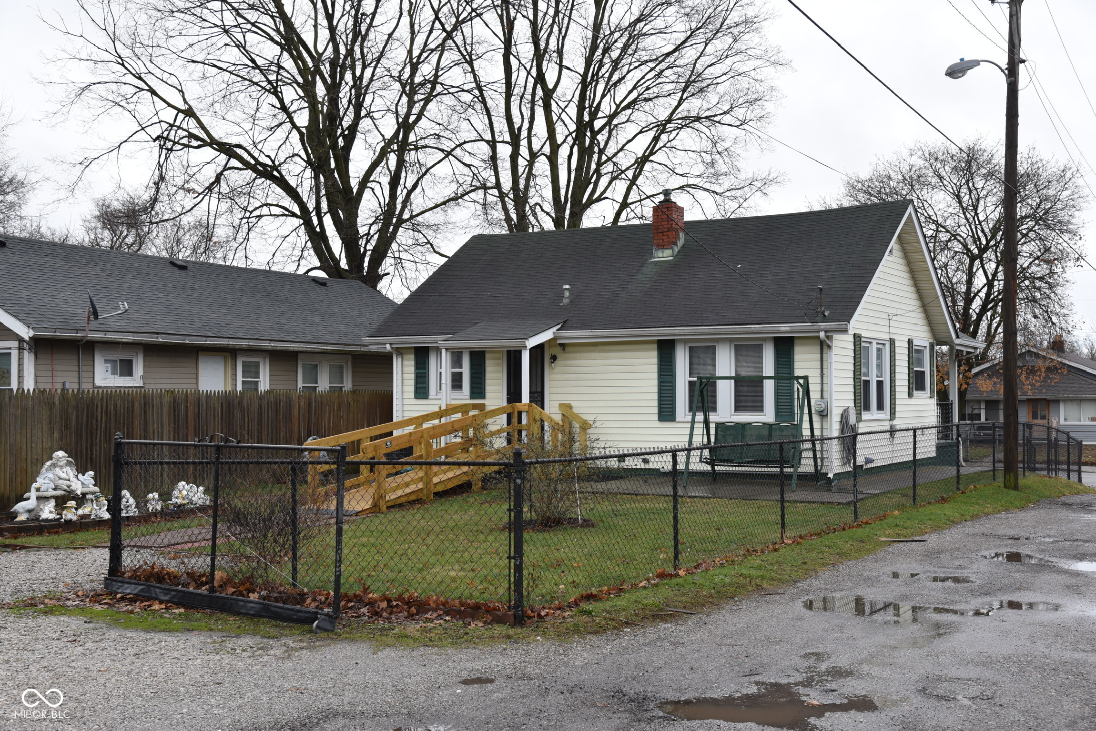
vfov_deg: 33.4
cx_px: 548
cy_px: 366
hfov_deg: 48.4
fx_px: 1218
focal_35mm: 40
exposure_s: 1/200
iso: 400
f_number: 7.1
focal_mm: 40
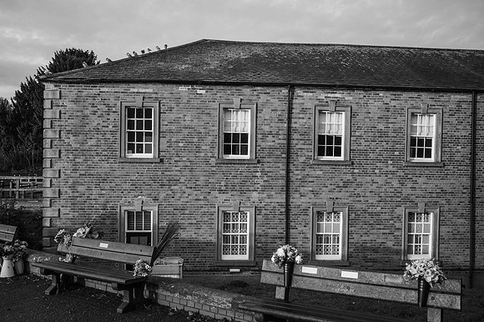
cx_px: 242
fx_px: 470
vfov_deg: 37.8
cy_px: 161
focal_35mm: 35
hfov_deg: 54.5
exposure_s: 1/500
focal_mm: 35
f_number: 3.2
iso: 100
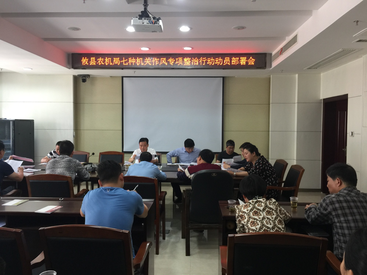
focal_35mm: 29
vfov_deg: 48.2
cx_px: 184
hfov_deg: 61.7
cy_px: 138
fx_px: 307
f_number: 2.2
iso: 50
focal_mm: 4.15
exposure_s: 1/17
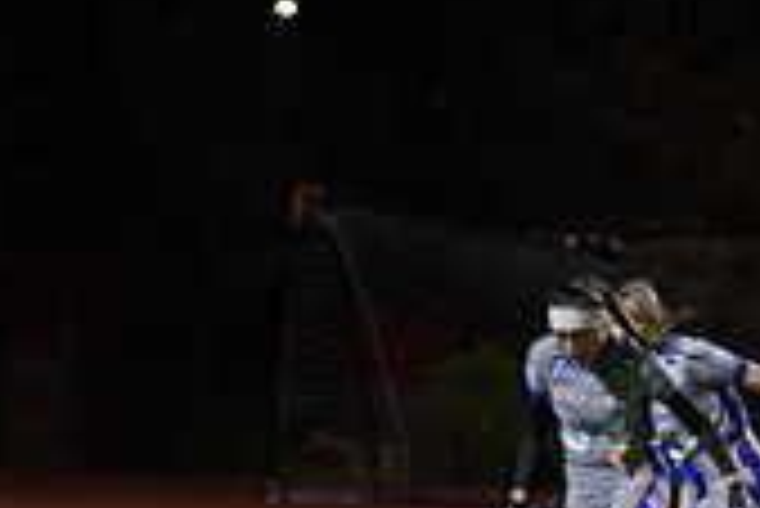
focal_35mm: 412
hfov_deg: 5.0
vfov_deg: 3.3
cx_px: 562
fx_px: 8705
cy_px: 546
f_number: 2.8
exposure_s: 1/200
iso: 1000
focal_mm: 120
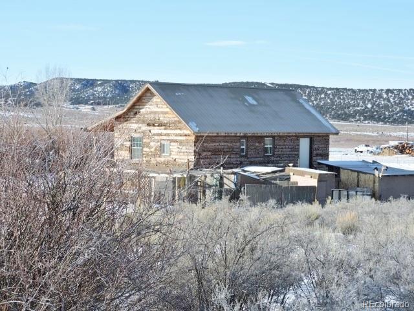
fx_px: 1076
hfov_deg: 21.8
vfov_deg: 16.4
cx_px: 207
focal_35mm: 90
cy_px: 156
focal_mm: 16.1
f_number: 4.1
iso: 100
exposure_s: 1/640
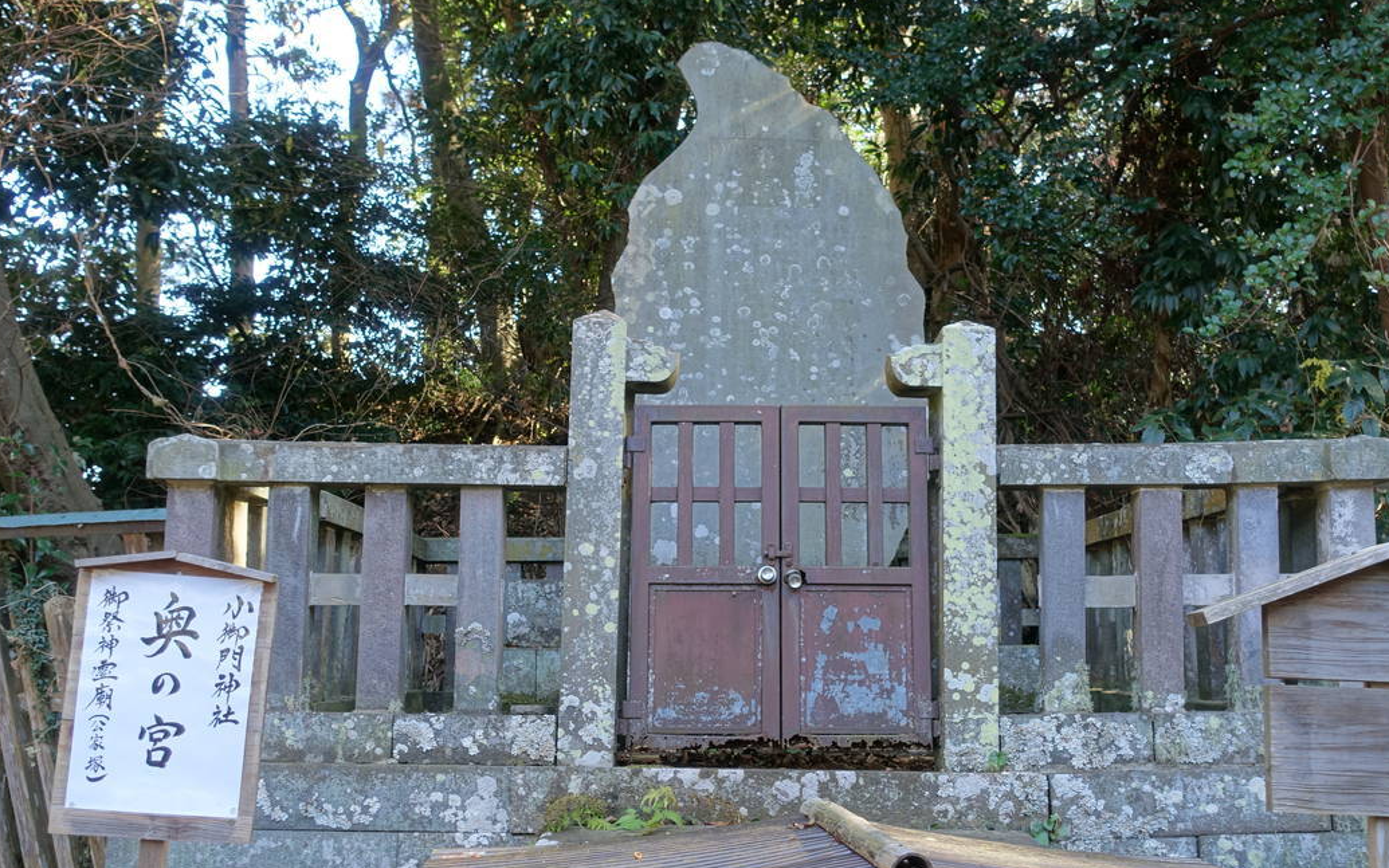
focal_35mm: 39
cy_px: 487
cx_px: 729
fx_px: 1476
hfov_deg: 50.4
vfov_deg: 32.7
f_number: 2.8
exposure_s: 1/80
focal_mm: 11.93
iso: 125
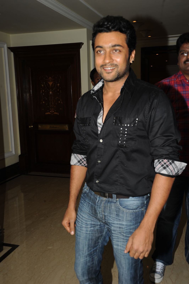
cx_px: 94
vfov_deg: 50.7
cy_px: 142
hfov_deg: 35.0
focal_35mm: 38
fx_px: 300
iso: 200
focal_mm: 38
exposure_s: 1/125
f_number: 9
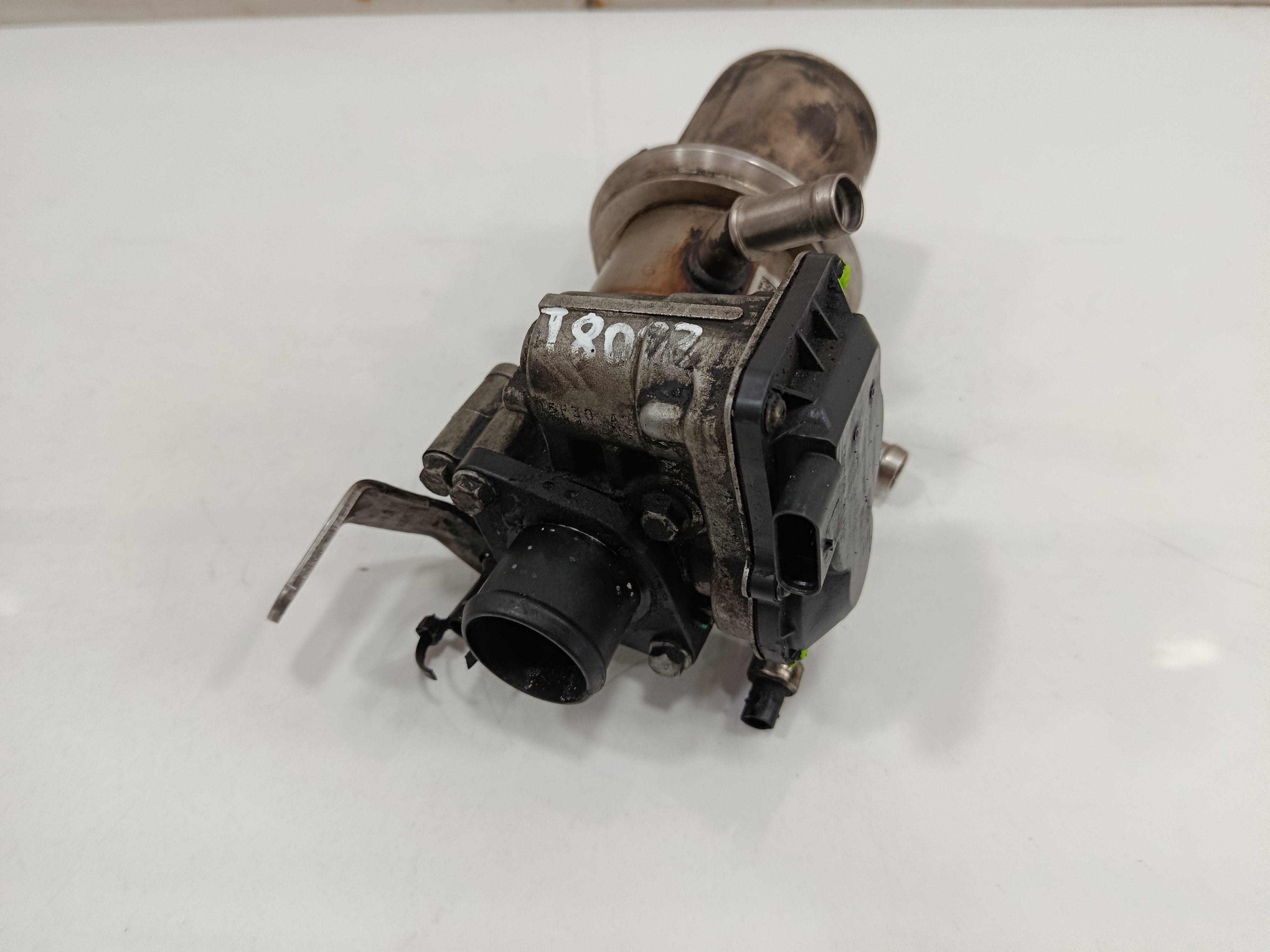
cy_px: 476
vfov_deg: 56.8
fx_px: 881
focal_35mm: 24
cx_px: 635
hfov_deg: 71.6
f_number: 1.7
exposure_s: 1/100
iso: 894
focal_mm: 5.24
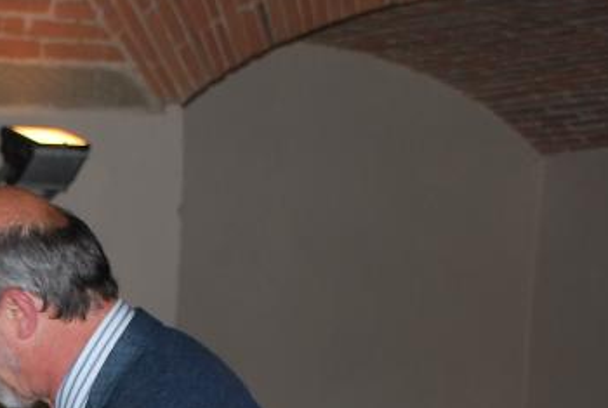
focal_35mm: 139
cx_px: -210
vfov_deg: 9.7
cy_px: 576
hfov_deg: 14.1
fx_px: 2353
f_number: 4.2
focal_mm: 32
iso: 200
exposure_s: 1/60
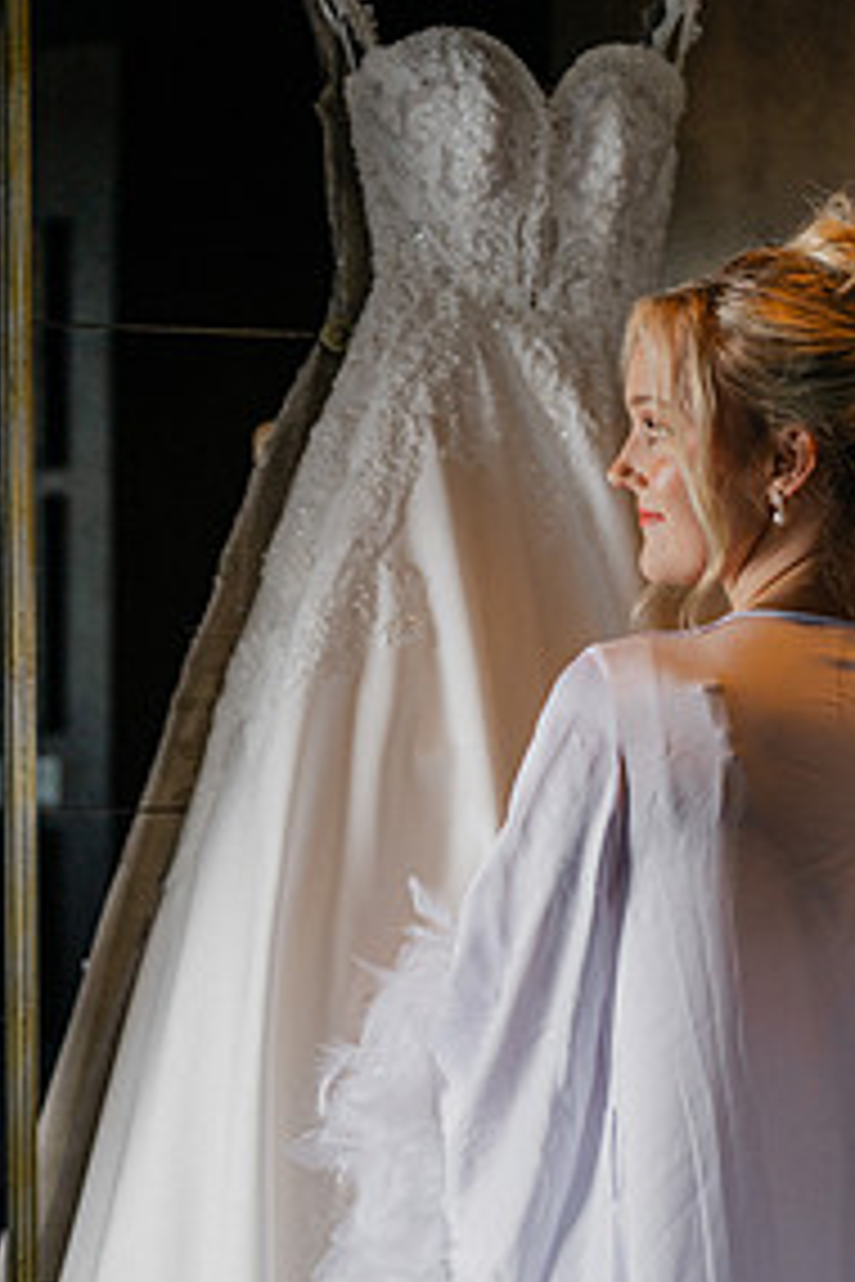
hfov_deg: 17.2
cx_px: 630
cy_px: 868
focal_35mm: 79
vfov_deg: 25.5
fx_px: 2814
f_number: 2.8
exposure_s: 1/125
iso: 320
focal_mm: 50
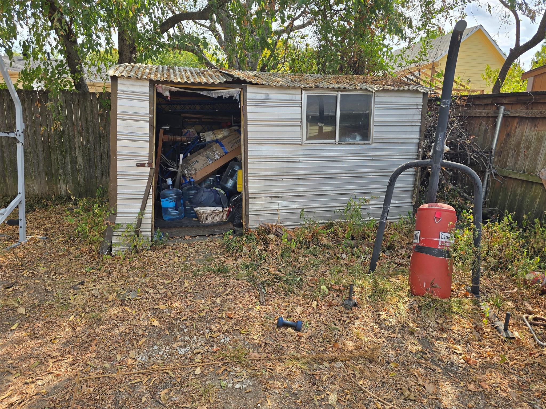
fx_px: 363
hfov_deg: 73.9
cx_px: 273
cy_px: 204
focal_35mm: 23
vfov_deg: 58.9
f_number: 1.7
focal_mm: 6.3
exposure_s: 1/349
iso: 12
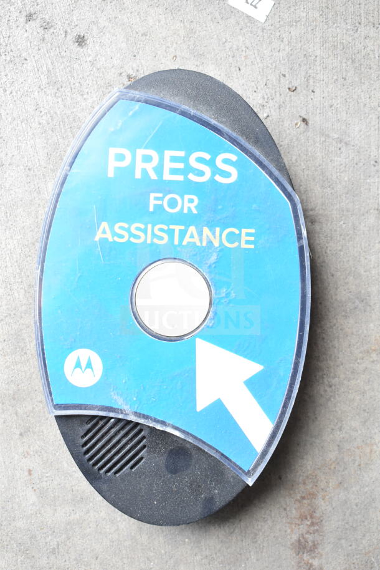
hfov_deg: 29.0
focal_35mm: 46
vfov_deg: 42.3
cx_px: 190
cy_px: 285
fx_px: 736
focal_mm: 31
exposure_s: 1/160
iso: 1600
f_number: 6.3
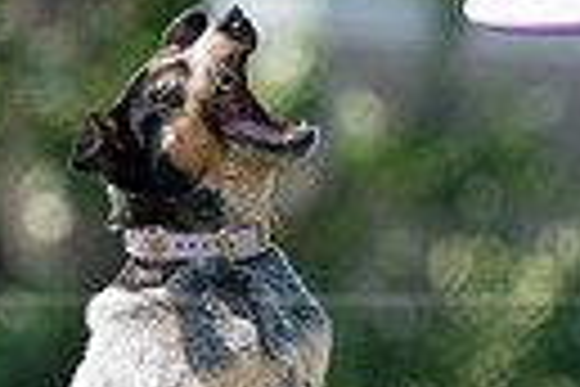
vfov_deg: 0.6
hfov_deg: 1.0
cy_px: 520
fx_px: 34813
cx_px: 306
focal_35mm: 2161
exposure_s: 1/4000
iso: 2000
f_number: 6.3
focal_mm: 481
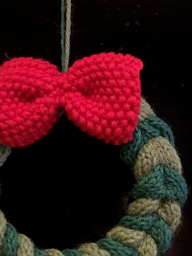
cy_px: 81
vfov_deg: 36.4
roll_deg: +1.5
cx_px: 80
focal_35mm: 52
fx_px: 384
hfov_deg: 28.0
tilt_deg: +4.0
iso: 500
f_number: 2.2
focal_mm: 4.15
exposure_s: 1/17
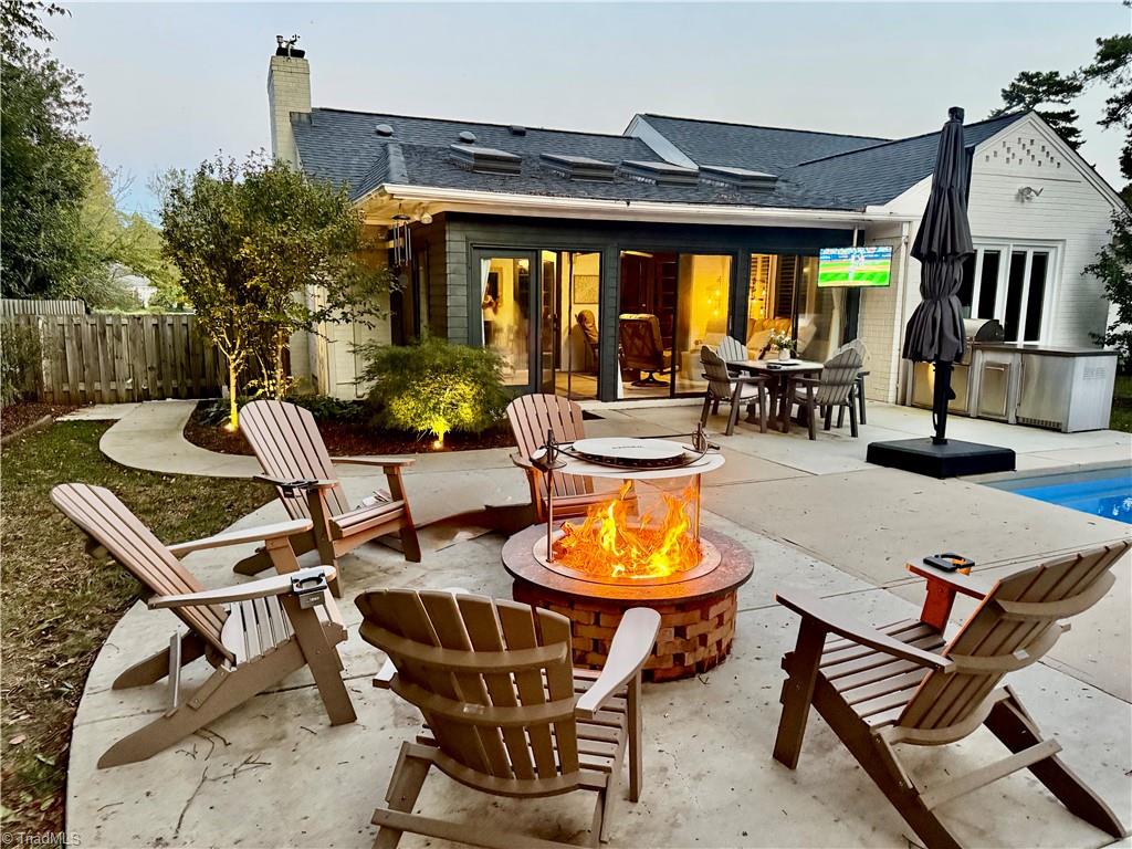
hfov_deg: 71.6
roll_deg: -0.2
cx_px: 566
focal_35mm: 24
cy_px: 424
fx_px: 785
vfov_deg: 56.8
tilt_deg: -10.5
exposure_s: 1/57
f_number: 1.78
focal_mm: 6.76
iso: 800
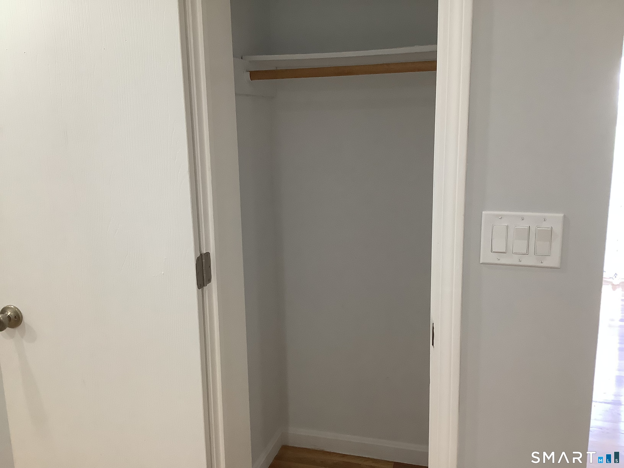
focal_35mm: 31
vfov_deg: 45.4
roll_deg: +0.7
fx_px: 559
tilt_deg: -12.3
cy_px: 234
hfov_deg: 58.4
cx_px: 312
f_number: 2.4
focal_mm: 3.3
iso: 160
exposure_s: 1/60
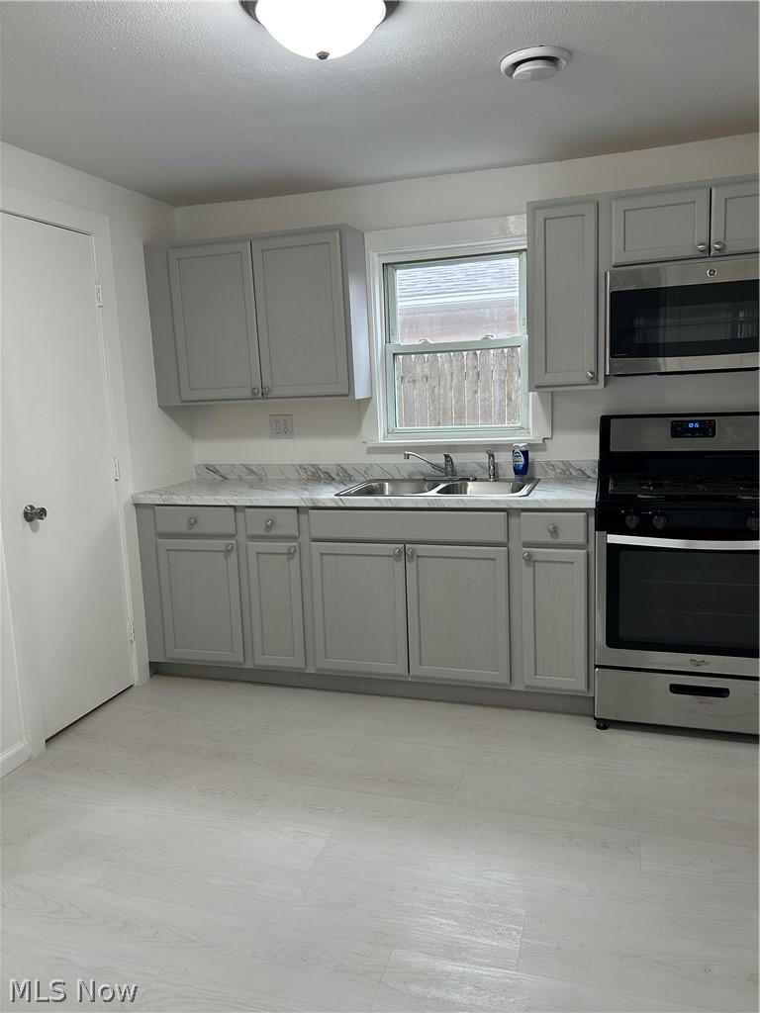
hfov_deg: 53.1
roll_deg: +2.4
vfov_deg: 67.3
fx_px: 761
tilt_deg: -7.7
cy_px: 506
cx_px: 380
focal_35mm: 26
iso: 100
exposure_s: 1/120
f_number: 1.5
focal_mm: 5.7
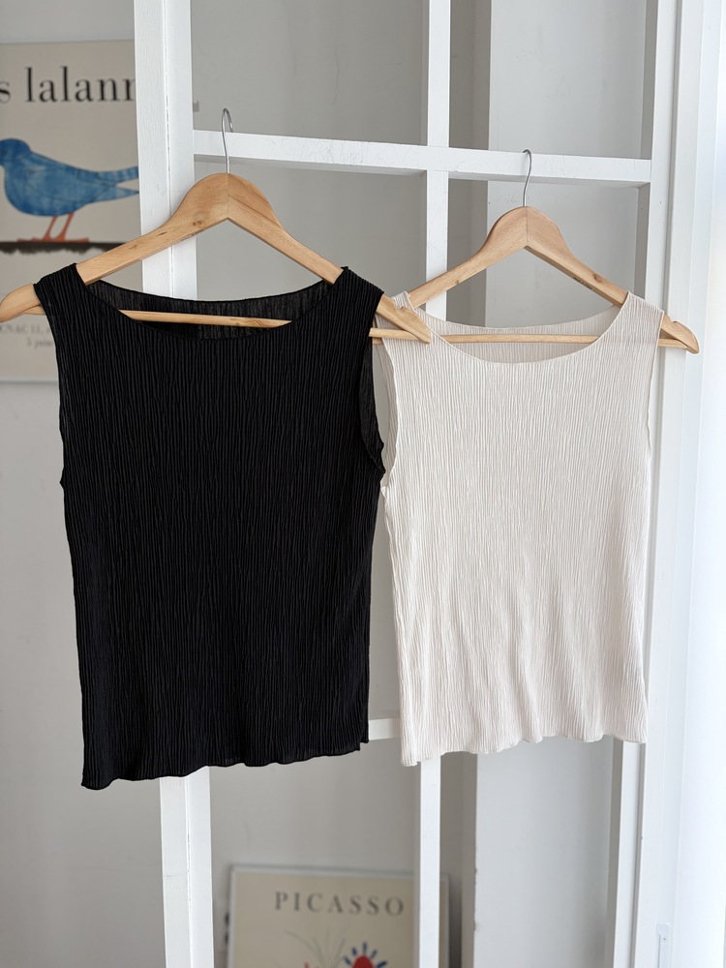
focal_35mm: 26
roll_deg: -0.5
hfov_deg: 53.1
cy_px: 484
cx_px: 363
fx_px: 727
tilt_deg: -6.4
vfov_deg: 67.3
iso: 100
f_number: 1.6
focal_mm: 5.96
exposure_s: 1/120
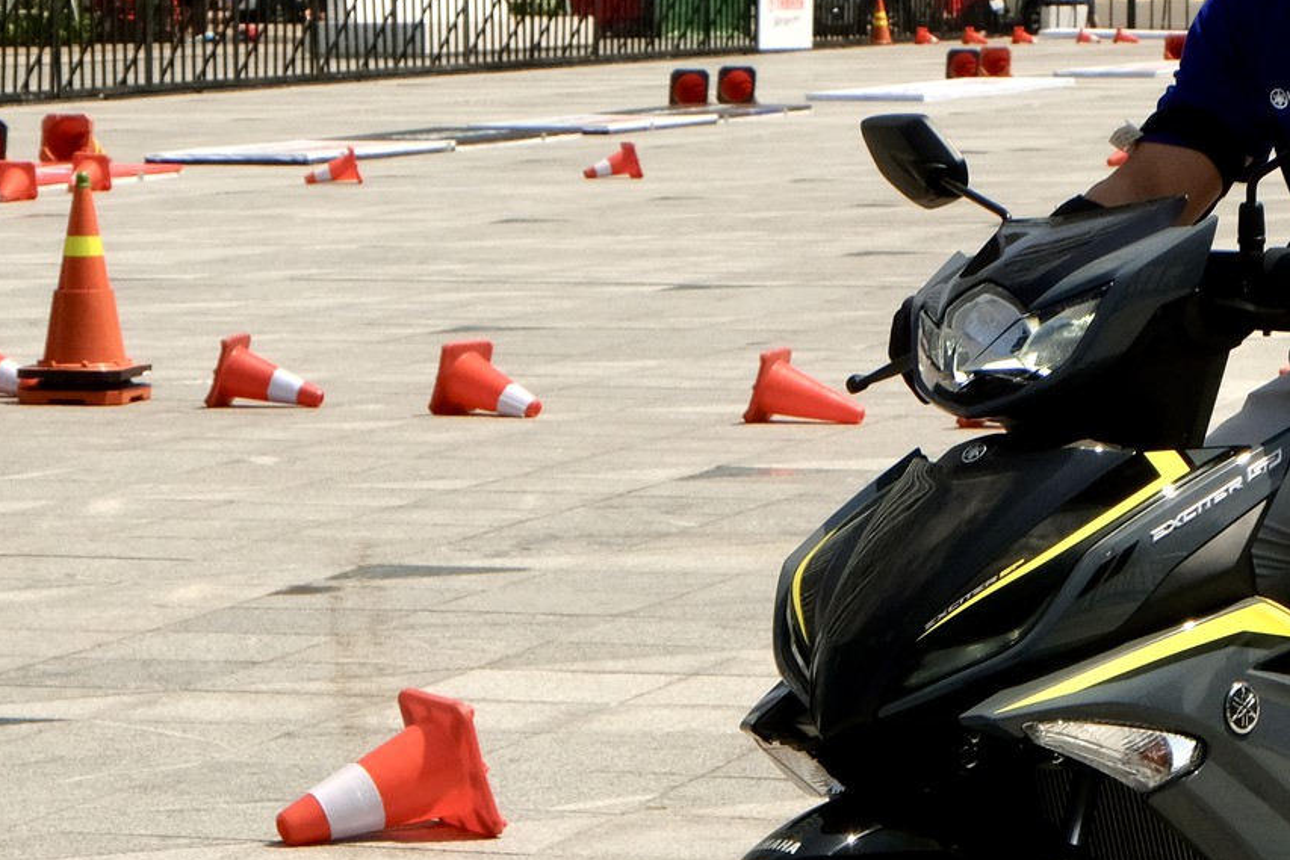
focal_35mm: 162
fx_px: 5806
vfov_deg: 8.5
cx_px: 867
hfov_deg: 12.7
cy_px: 354
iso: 800
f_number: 9
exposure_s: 1/2000
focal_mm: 35.8
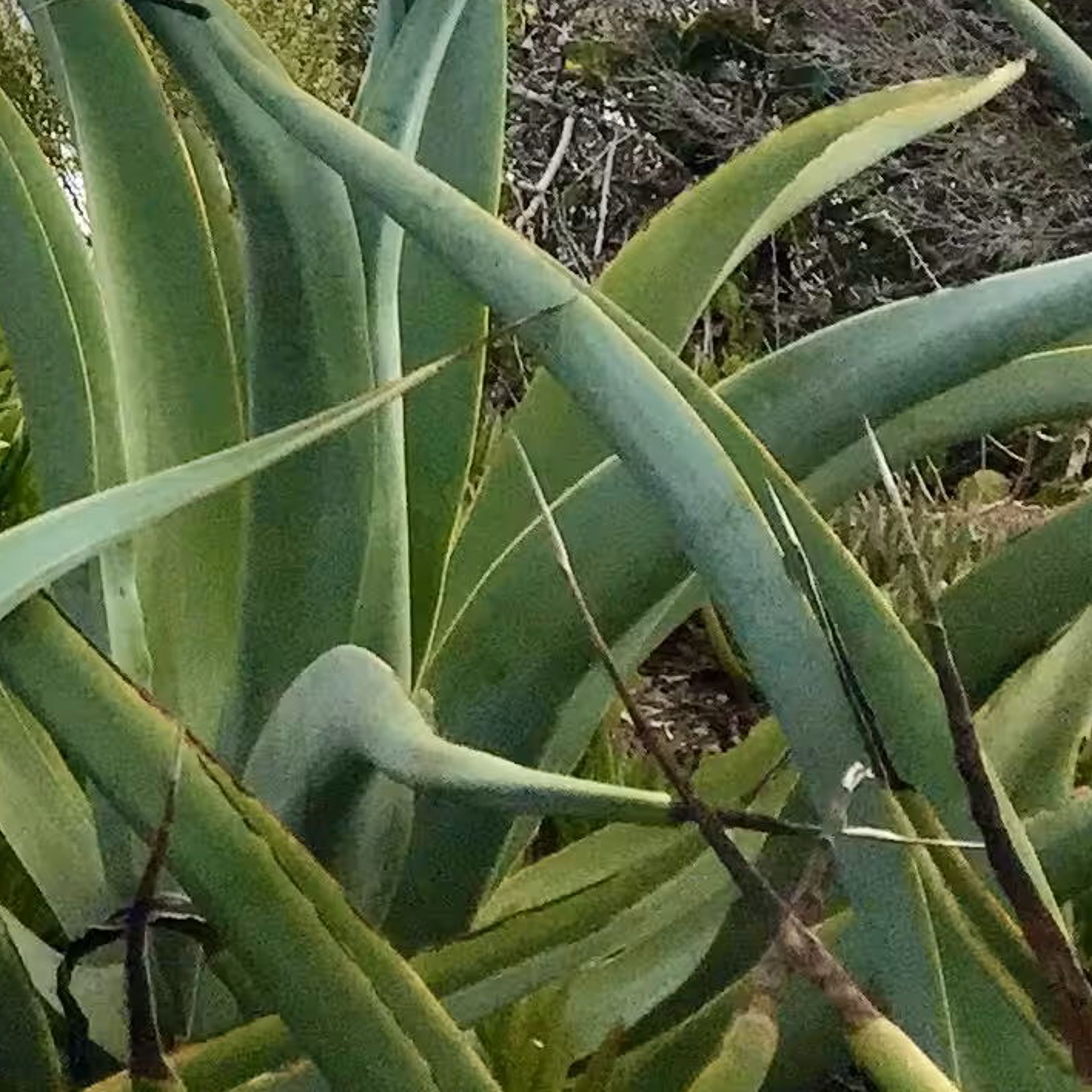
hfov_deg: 14.0
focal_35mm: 118
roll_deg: -2.5
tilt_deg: -1.1
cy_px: -744
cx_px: -484
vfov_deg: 13.5
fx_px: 4211
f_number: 2.2
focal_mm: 4.15
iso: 32
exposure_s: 1/3049
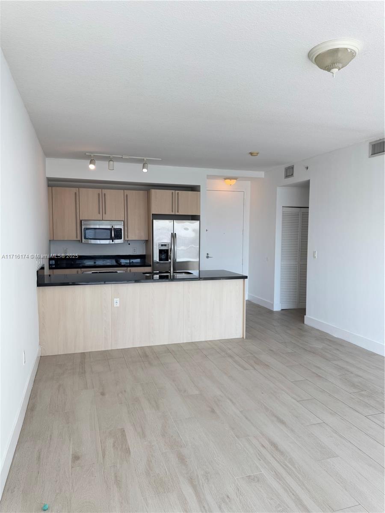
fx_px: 356
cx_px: 192
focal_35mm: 24
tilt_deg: -4.6
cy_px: 256
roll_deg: -0.4
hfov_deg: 56.8
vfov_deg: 71.6
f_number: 1.78
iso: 80
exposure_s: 1/402
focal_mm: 6.76
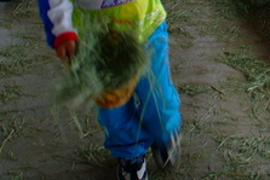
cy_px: -53
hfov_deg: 20.4
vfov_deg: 14.0
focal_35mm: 94
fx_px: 705
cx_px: 313
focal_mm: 20
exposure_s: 1/45
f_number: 3.3
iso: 200
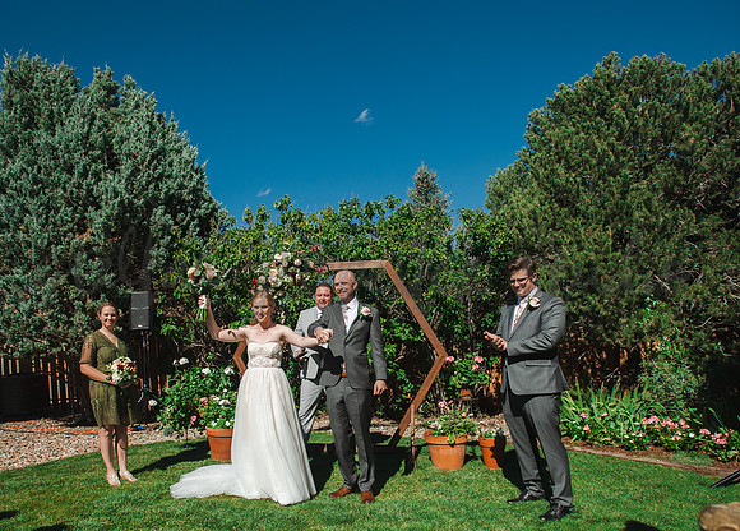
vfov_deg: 60.7
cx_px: 334
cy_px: 317
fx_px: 449
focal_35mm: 21
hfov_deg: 78.8
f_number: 4.5
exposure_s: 1/2000
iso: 250
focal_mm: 17
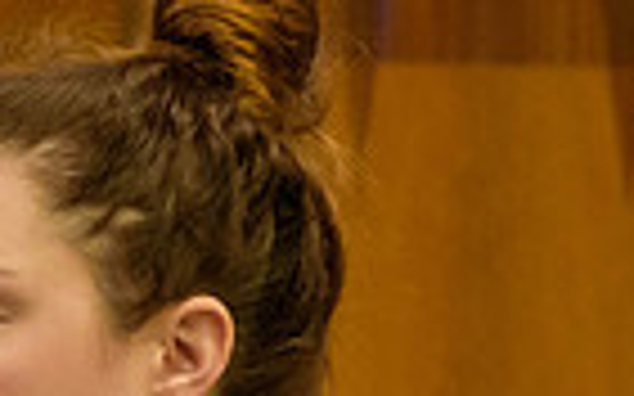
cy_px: 511
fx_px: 11071
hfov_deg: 3.3
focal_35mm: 641
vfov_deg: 2.0
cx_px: -405
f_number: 4.8
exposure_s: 1/125
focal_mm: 102
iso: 3200
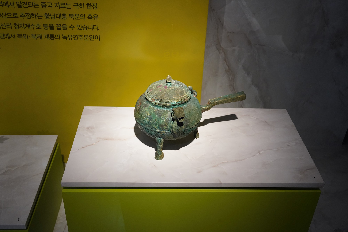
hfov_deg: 48.5
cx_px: 174
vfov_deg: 33.4
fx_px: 387
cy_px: 116
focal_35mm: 40
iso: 3200
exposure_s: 1/100
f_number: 9
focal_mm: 40
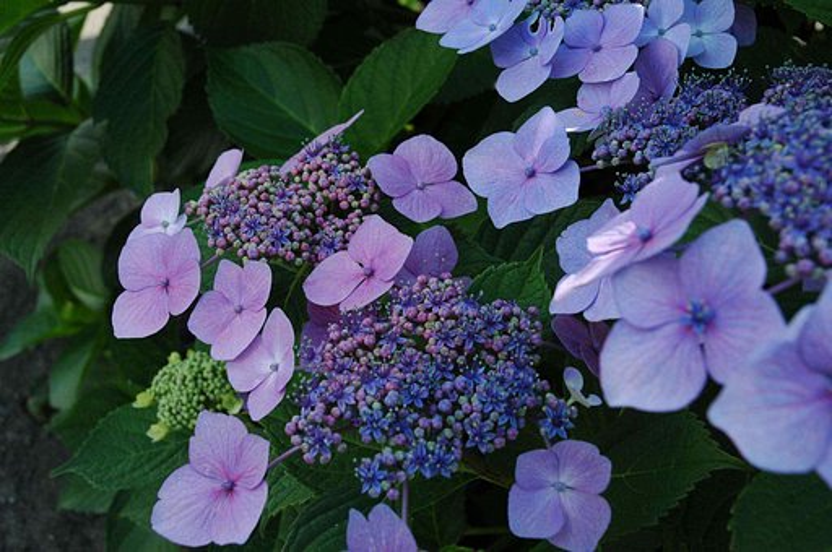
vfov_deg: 26.4
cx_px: 416
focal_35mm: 51
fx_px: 1177
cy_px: 276
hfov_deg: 38.9
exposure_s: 1/160
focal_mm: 34
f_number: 8
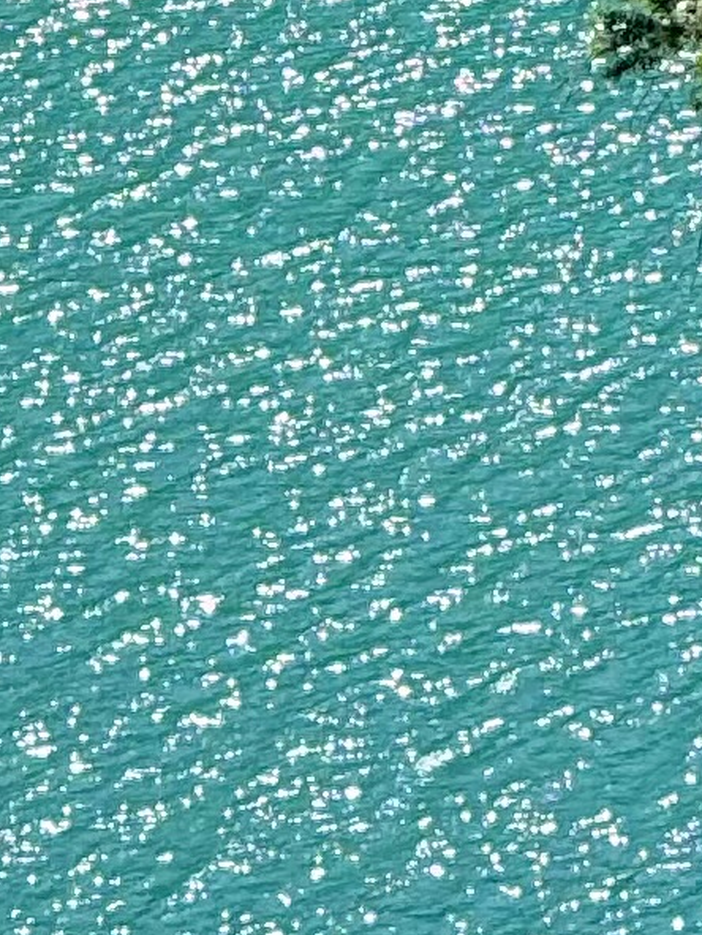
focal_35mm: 818
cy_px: -361
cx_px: 835
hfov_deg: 1.8
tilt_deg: -15.8
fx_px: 22094
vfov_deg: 2.4
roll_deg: +0.2
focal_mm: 15.66
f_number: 2.8
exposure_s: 1/1481
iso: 50
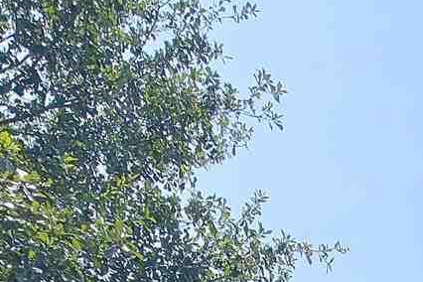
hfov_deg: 28.9
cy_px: 649
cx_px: 430
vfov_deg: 14.7
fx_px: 764
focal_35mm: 65
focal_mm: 1.74
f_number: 2.2
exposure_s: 1/1026
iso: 50
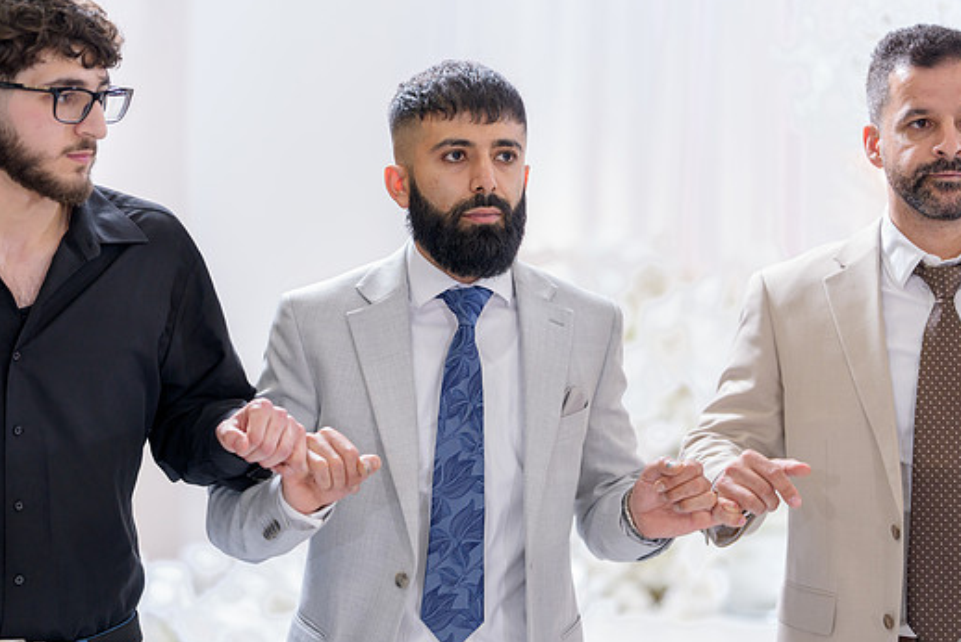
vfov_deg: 13.3
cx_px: 429
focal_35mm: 103
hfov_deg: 19.8
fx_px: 2751
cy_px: 324
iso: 640
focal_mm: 92
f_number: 2
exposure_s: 1/200
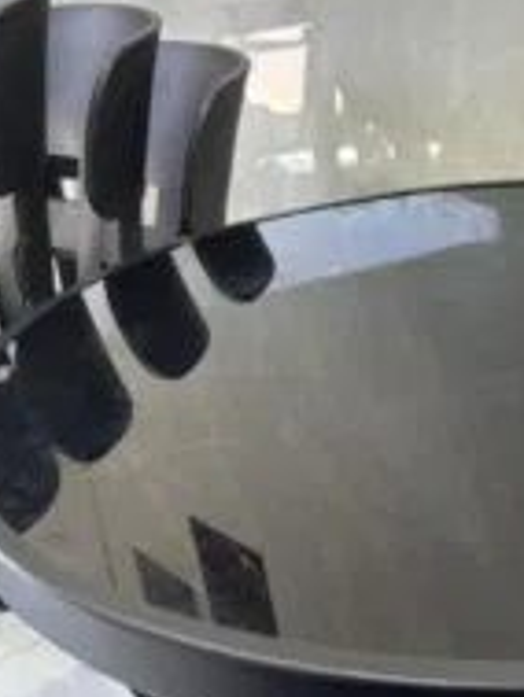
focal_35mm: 55
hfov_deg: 26.6
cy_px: 395
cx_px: 292
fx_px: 1109
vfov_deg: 34.9
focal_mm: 5.96
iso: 125
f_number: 1.6
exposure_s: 1/121
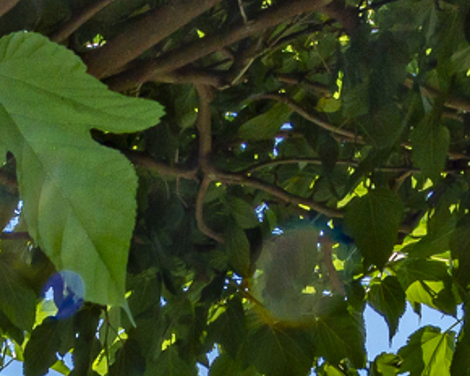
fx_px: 1614
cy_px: 1210
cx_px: -232
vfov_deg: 9.5
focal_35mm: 116
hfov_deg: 15.3
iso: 100
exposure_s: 1/800
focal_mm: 14
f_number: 9
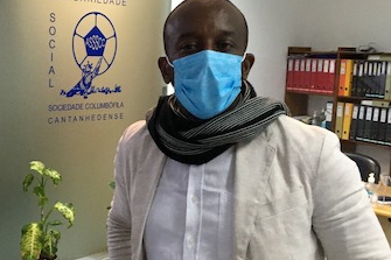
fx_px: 651
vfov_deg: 22.6
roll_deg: -1.9
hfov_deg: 32.9
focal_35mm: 60
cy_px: 150
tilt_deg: -9.3
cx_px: 106
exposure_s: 1/33
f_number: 2.2
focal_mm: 4.15
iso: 200
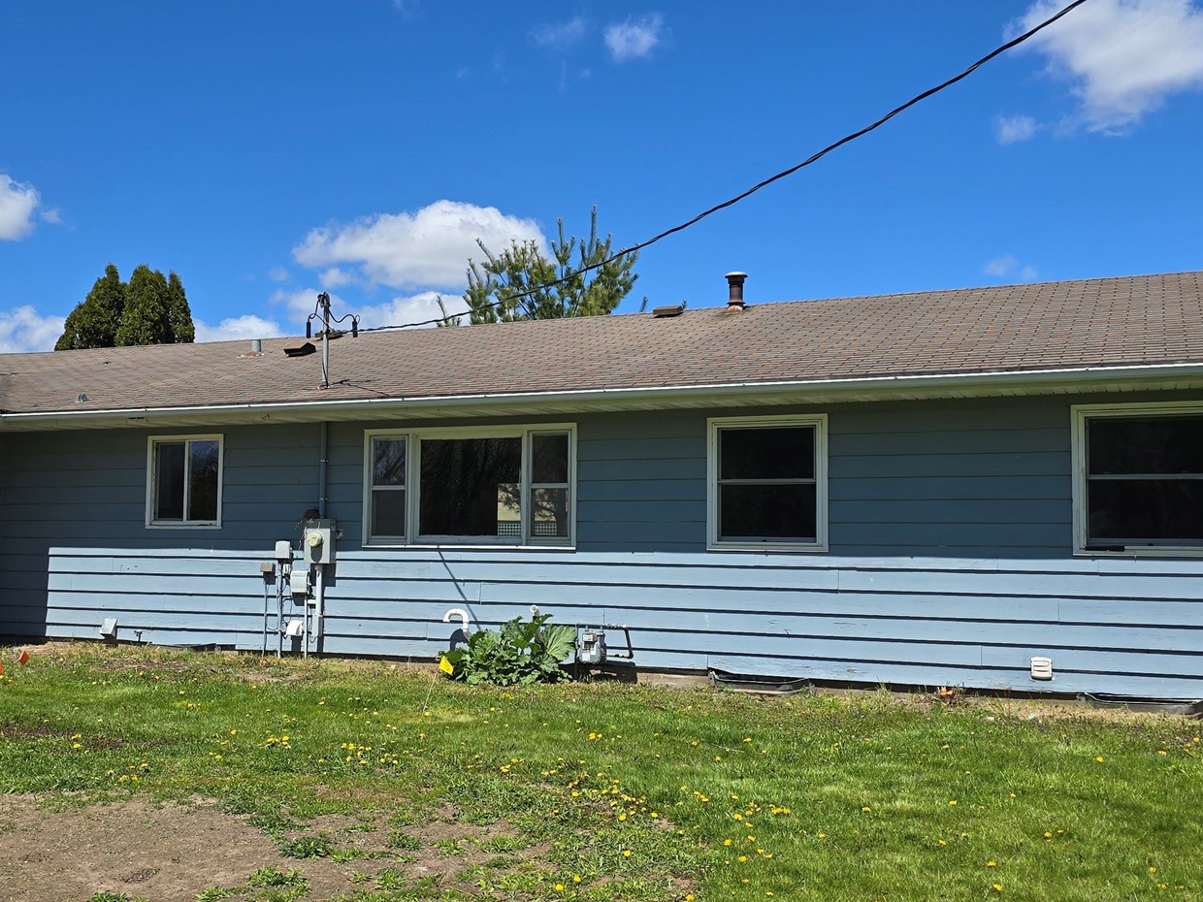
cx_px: 494
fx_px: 1321
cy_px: 493
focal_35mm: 38
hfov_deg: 48.7
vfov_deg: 37.7
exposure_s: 1/968
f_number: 1.7
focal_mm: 6.3
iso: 12
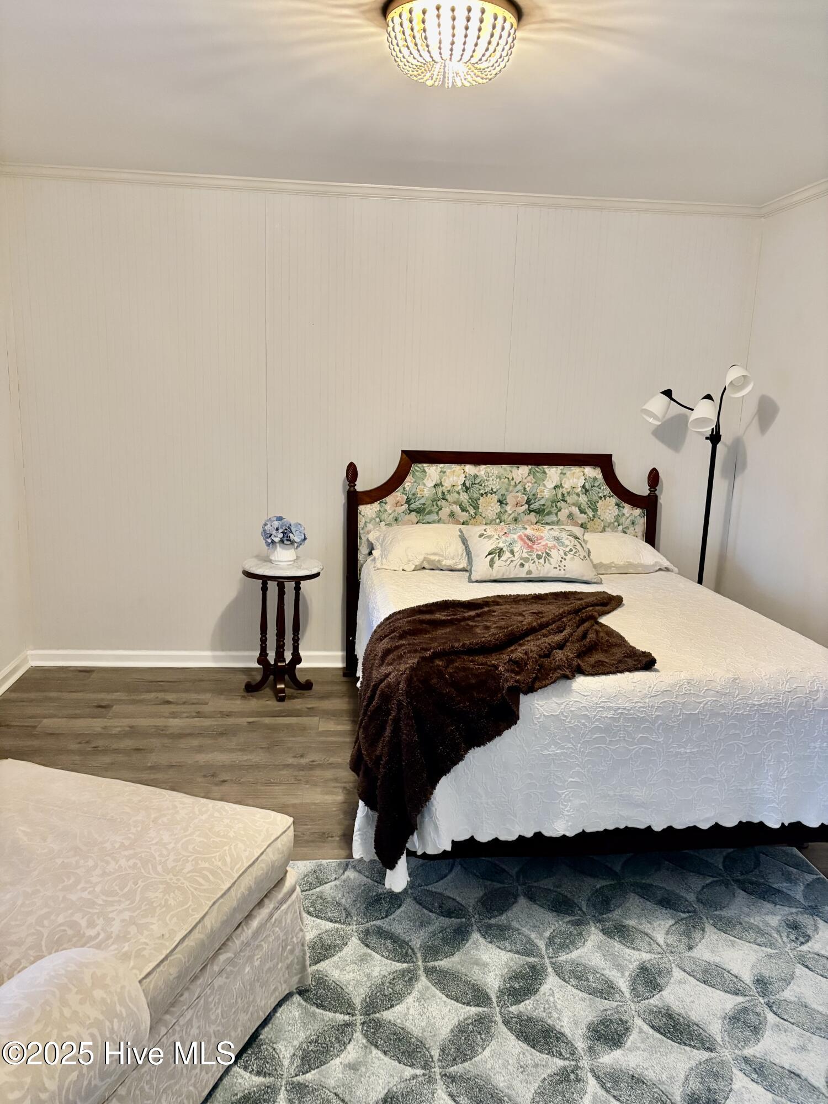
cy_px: 552
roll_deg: -2.1
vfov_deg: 67.3
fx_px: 829
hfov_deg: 53.1
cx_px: 414
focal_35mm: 26
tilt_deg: -11.0
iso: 400
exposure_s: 1/40
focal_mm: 5.96
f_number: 1.6
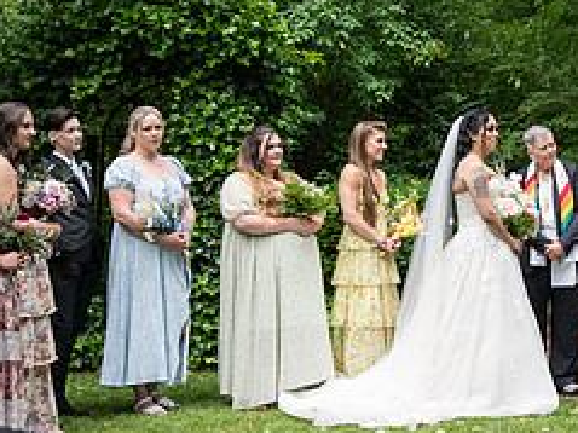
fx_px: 1402
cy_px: 149
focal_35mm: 84
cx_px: 612
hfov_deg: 22.2
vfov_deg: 17.5
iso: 500
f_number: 3.5
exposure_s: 1/400
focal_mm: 36
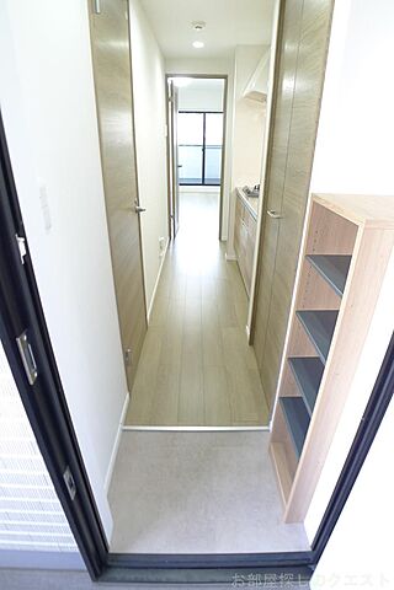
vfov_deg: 73.7
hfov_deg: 53.1
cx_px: 197
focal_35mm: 24
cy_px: 295
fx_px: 394
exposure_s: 1/13
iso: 80
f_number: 2
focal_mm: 5.1
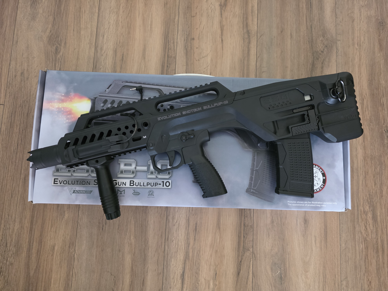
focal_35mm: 23
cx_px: 194
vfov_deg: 58.9
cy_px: 146
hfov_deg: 73.9
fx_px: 258
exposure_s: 1/50
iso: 1250
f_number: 1.7
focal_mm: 6.3
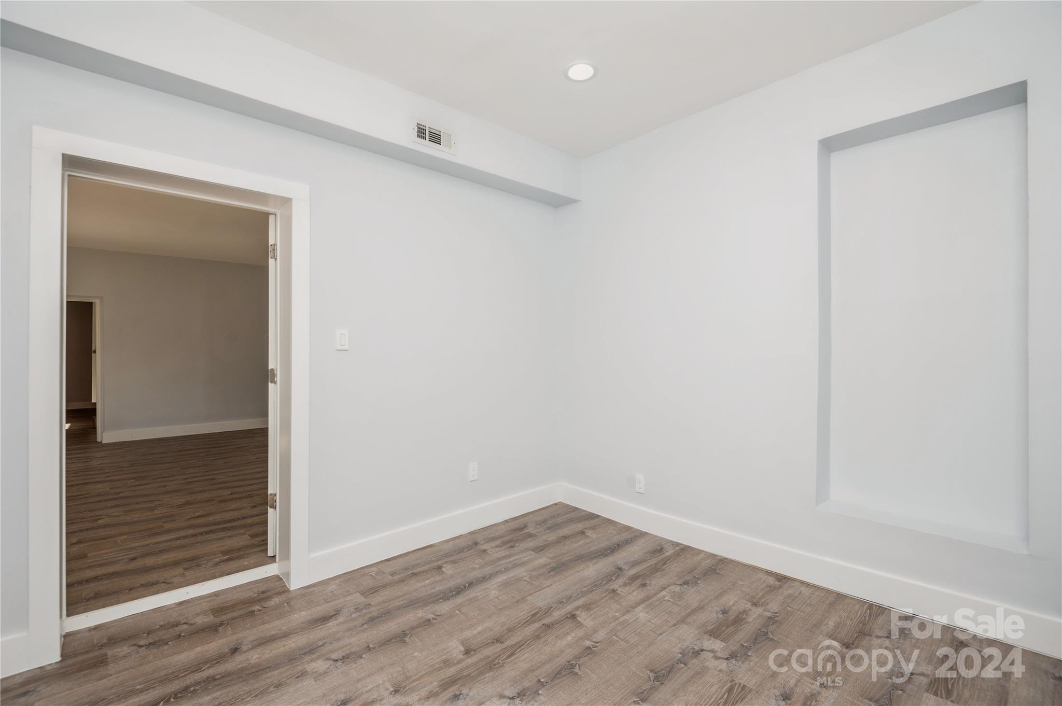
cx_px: 531
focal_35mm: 16
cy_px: 353
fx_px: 472
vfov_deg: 73.7
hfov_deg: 96.8
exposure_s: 1/60
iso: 200
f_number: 7.1
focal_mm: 16
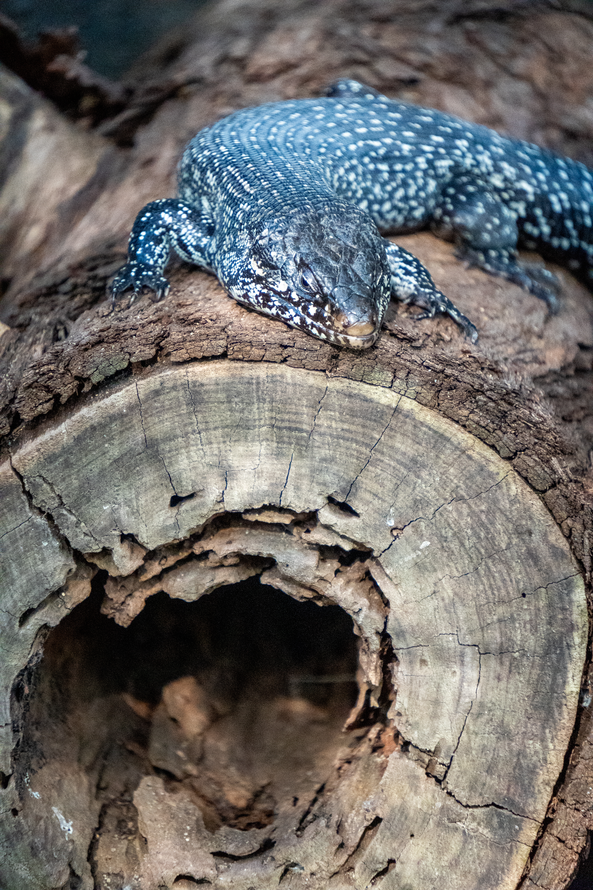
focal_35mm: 450
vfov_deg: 4.6
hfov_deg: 3.1
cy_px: 445
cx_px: 296
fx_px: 11118
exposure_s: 1/250
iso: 6400
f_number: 6.3
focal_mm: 300
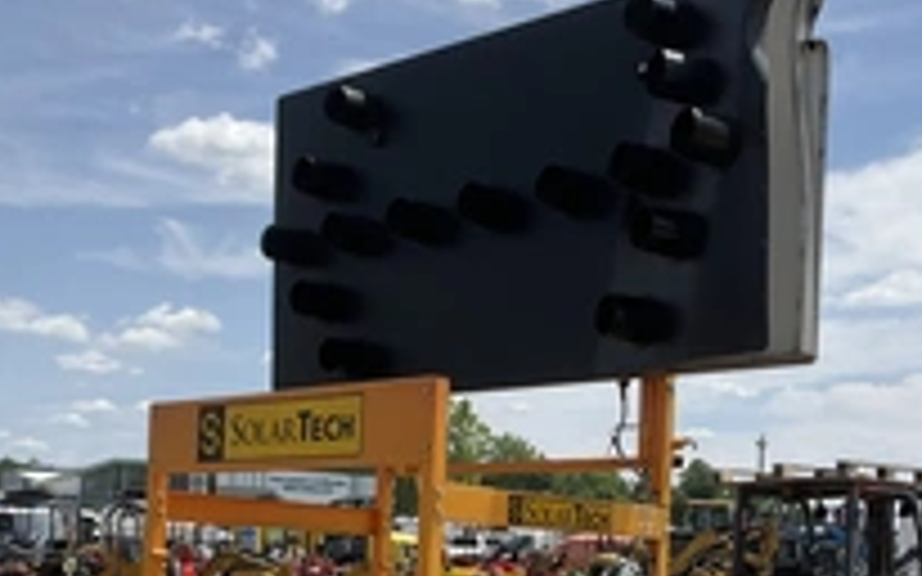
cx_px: 508
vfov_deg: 21.0
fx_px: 1507
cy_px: 554
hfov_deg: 34.0
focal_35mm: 60
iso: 25
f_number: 1.8
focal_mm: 3
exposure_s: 1/2427
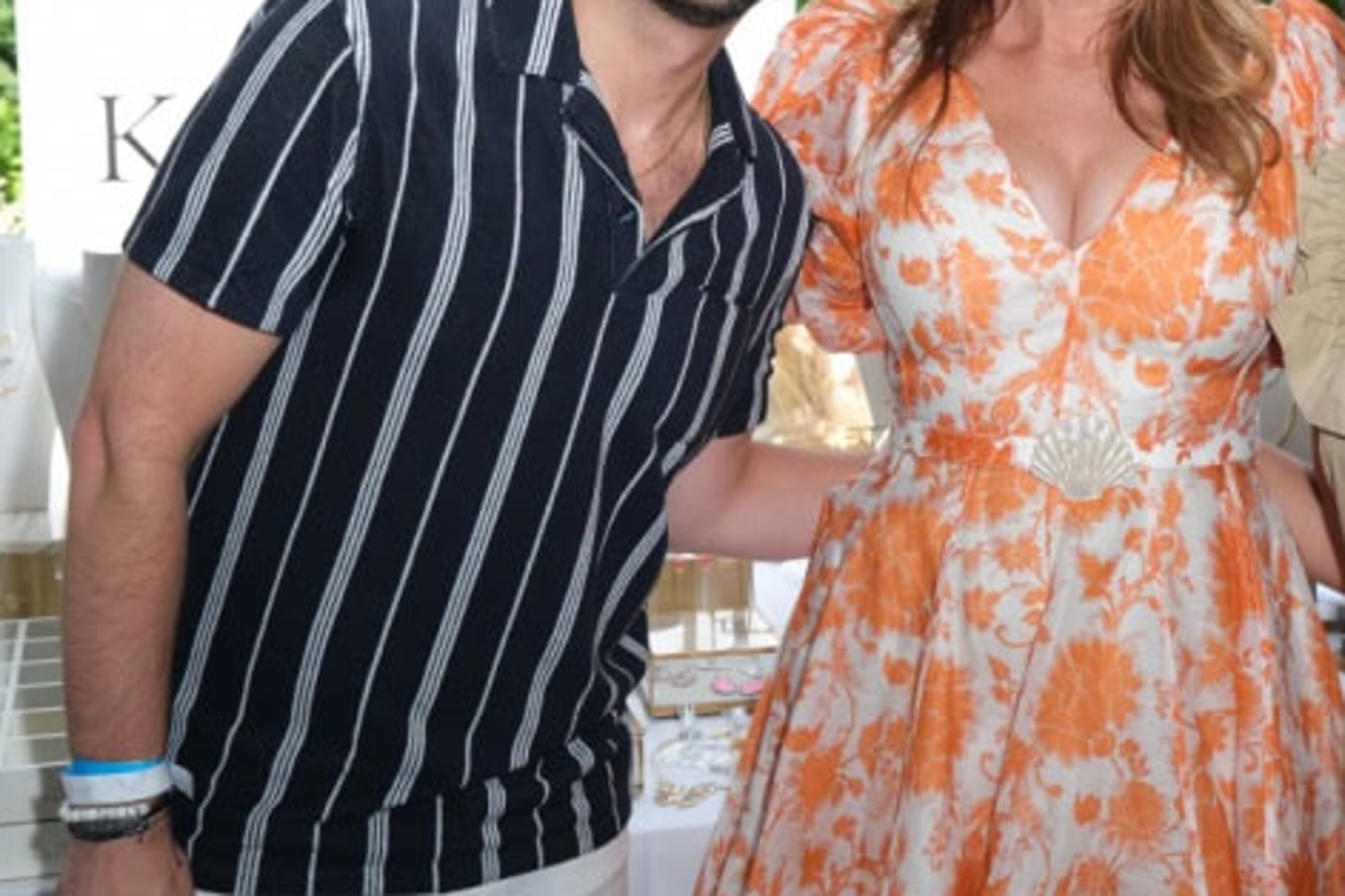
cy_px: 290
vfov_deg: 24.1
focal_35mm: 56
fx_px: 2092
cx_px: 897
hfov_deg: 35.3
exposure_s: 1/250
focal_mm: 22.3
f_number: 4.5
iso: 200
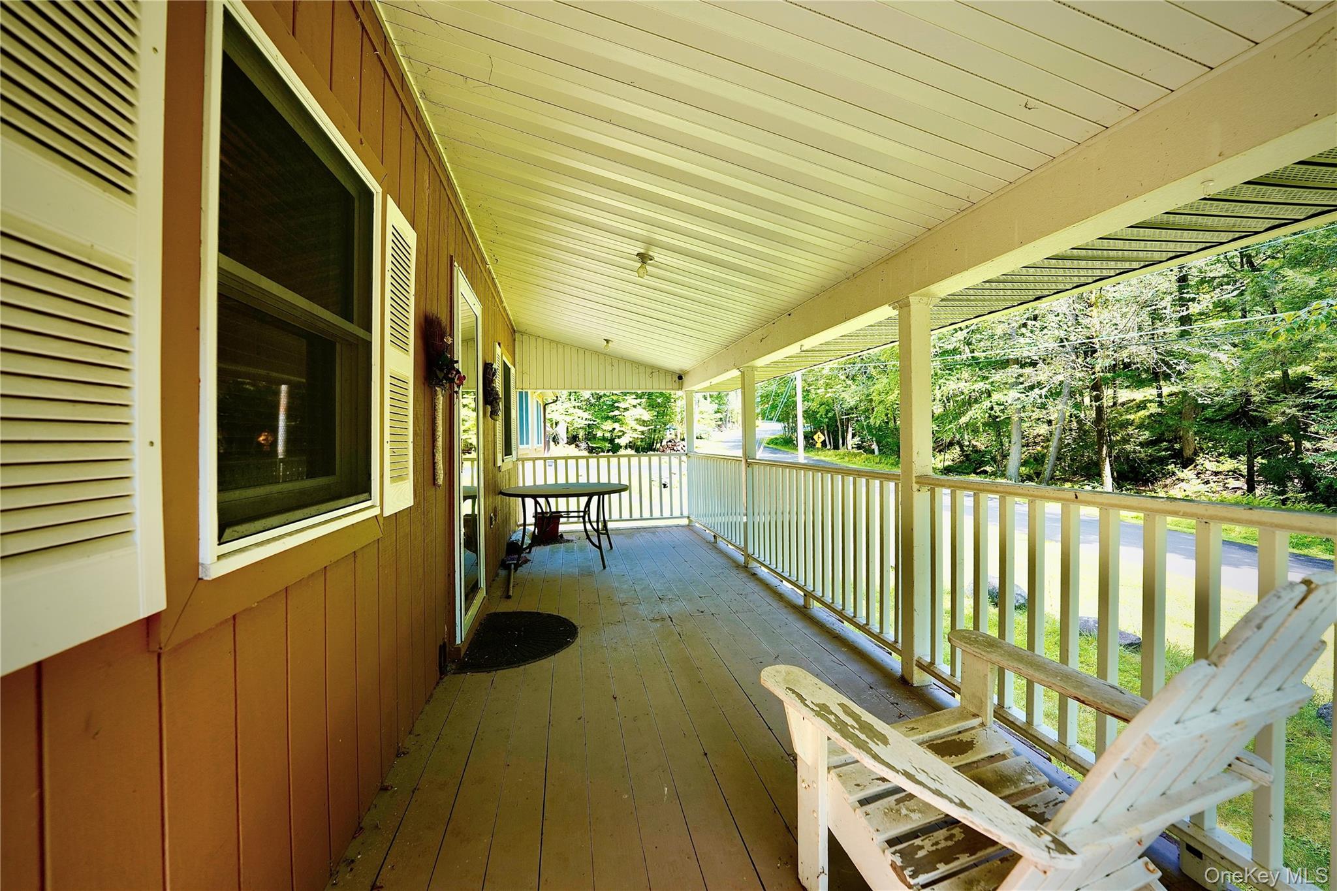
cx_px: 668
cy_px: 446
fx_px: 520
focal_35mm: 14
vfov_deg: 81.2
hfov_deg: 104.3
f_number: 4
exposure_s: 1/160
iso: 200
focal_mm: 14
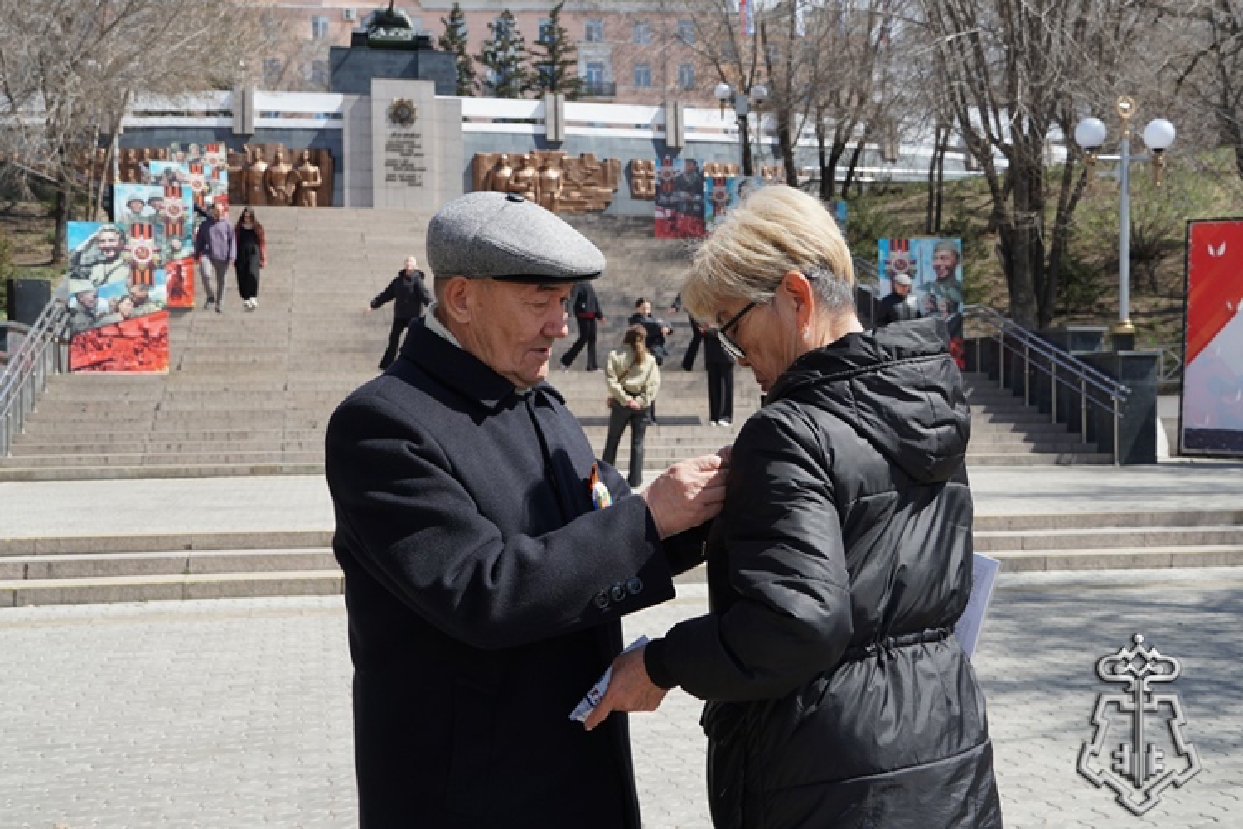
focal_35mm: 44
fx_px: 1502
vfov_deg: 30.8
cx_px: 622
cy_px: 414
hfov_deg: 45.0
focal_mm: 29
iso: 100
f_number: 6.3
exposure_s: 1/250
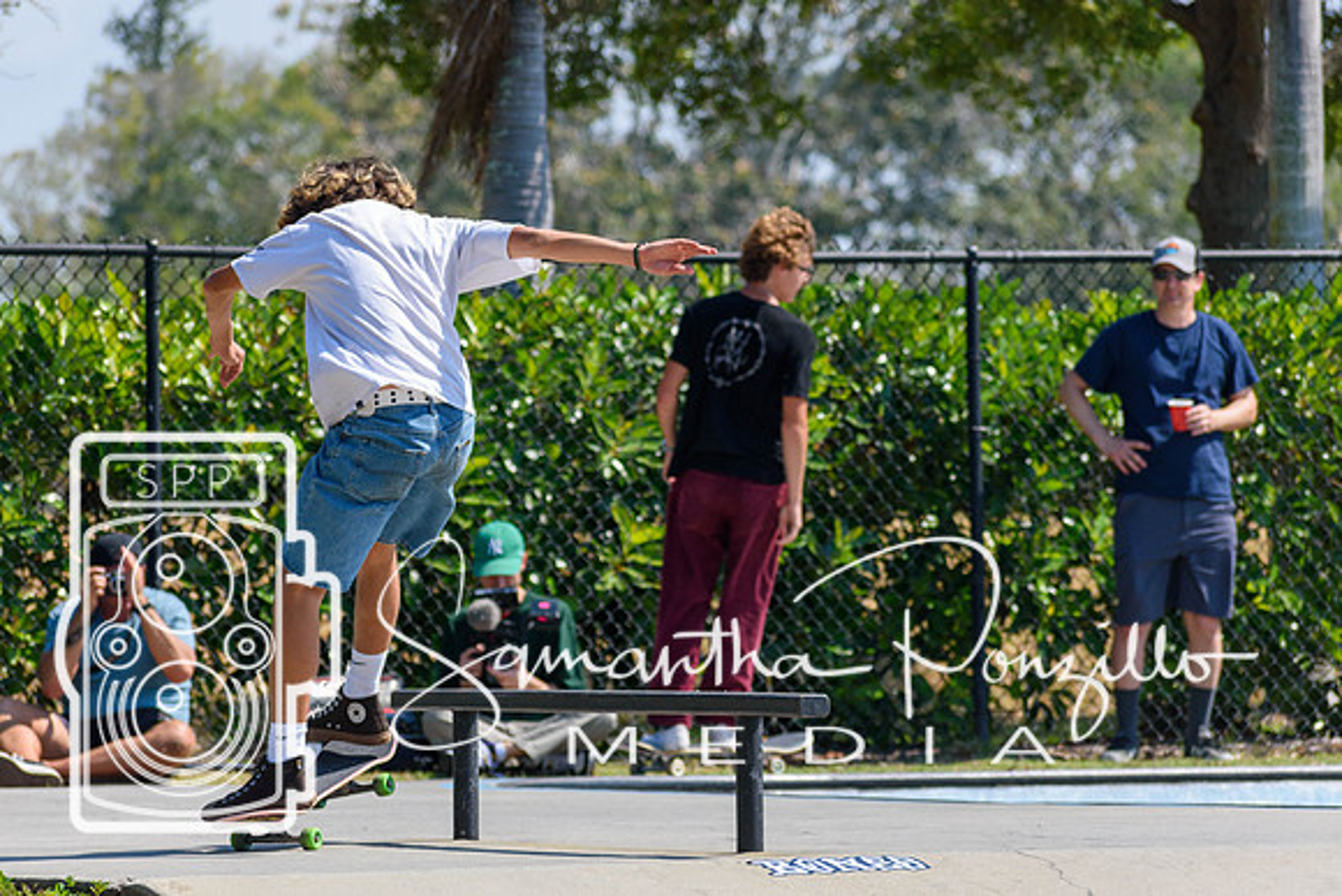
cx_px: 671
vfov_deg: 5.2
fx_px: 9787
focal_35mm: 262
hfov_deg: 7.8
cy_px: 448
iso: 360
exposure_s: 1/2000
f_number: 5.6
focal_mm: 175
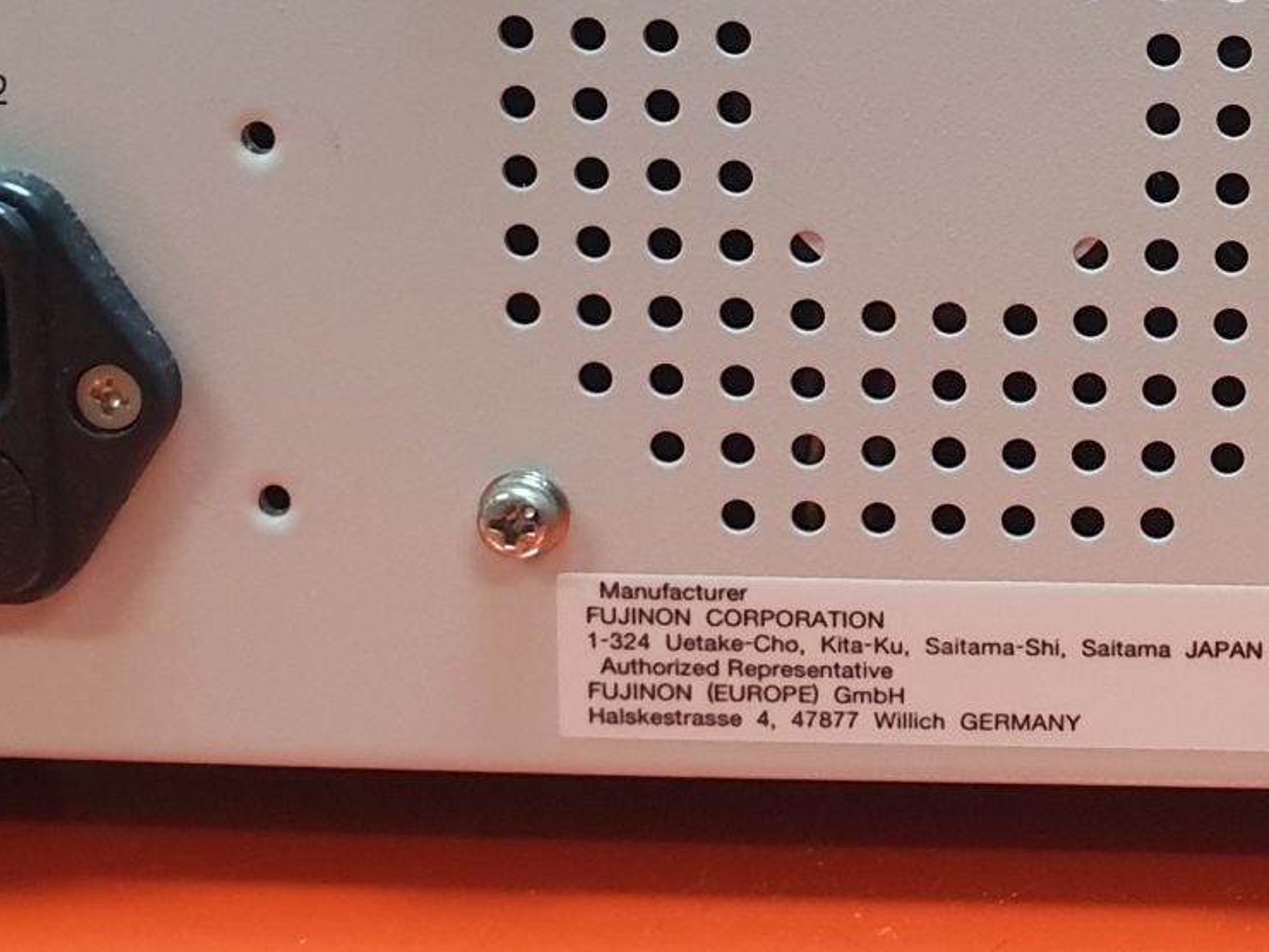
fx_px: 3299
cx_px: 1489
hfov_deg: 20.5
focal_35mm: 90
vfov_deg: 16.2
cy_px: 55
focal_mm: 4.3
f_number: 2.4
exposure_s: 1/50
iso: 400
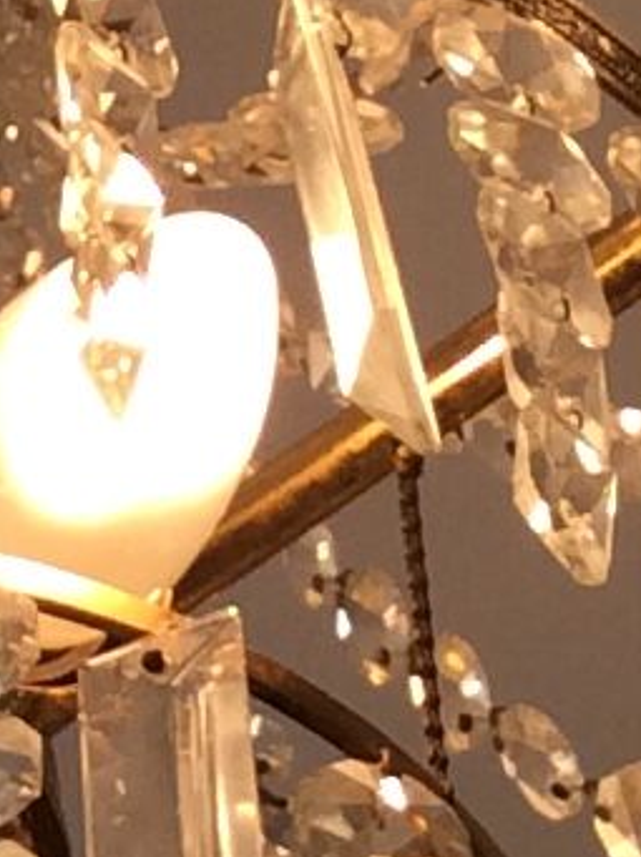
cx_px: -184
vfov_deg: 8.2
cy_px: 352
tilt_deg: +55.8
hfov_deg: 6.1
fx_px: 6011
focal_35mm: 243
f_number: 2.4
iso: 32
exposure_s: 1/263
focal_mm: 3.3
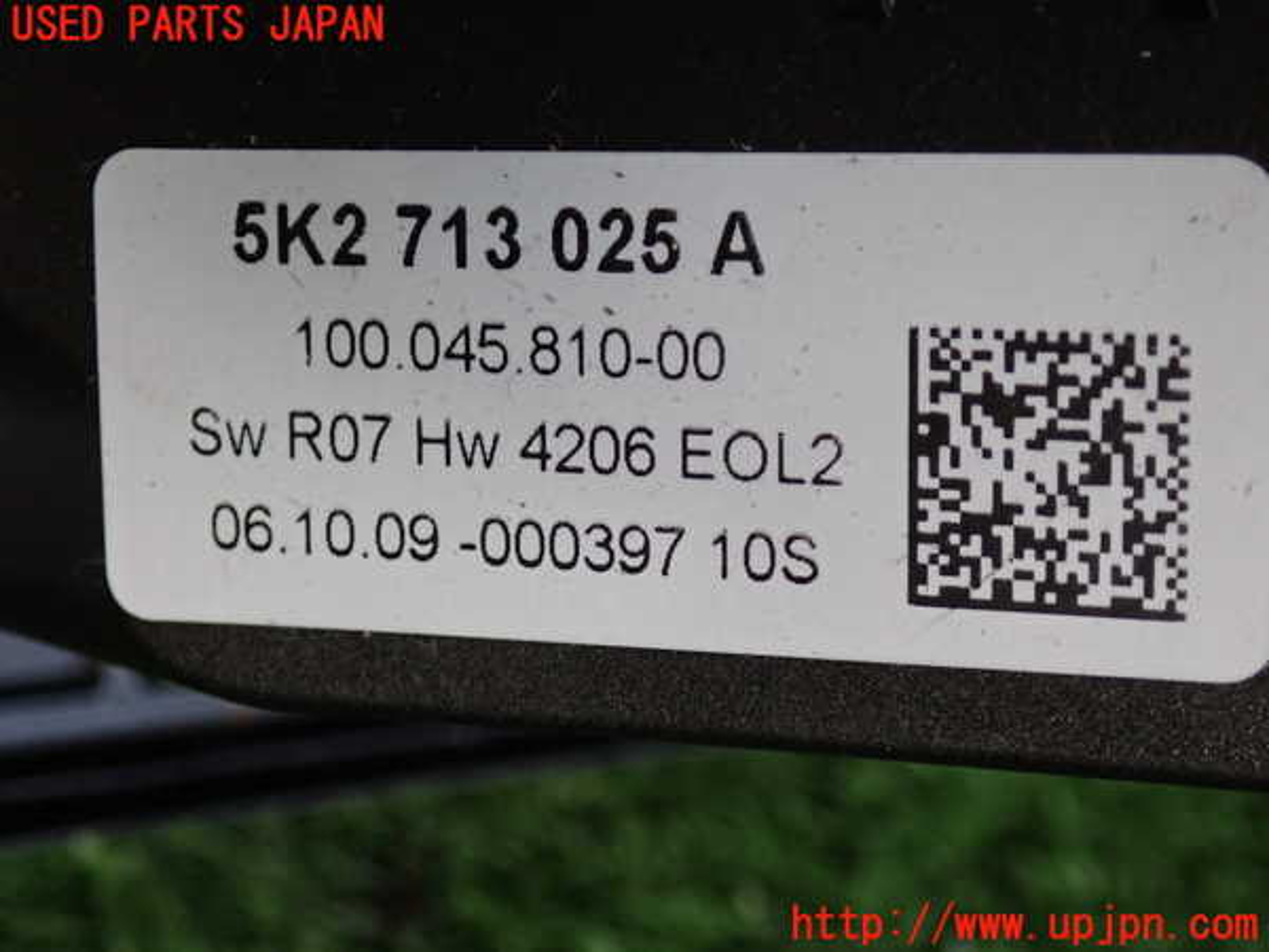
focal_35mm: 94
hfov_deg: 20.9
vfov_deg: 15.7
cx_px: 634
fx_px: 3446
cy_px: 476
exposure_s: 1/100
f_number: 4.7
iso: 640
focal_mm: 16.79
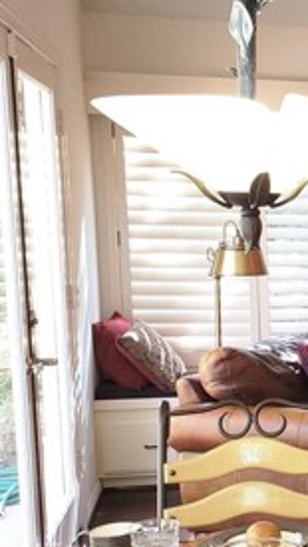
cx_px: 548
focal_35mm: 66
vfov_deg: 31.6
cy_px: 366
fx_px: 957
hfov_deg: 15.7
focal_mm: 4.3
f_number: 2.4
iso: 100
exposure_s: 1/40
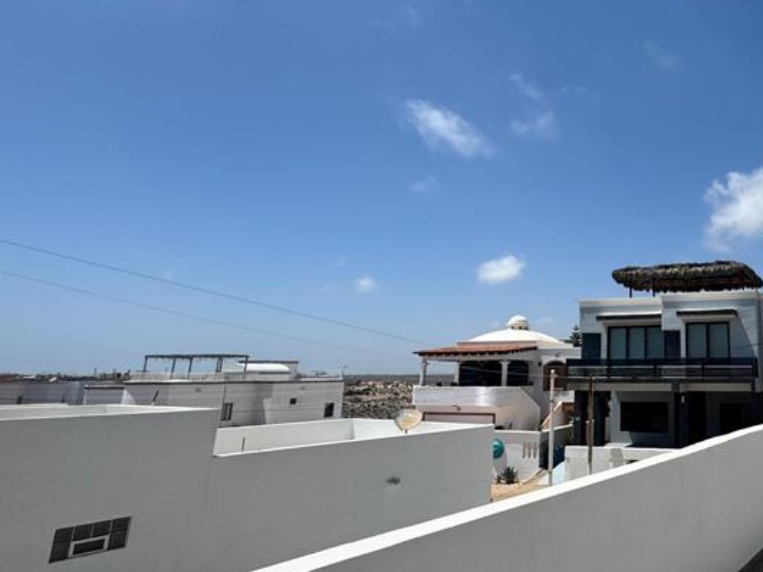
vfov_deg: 51.1
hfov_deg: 57.9
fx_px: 595
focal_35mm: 27
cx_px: 658
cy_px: 236
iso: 50
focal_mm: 2.22
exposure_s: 1/3390
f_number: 2.2
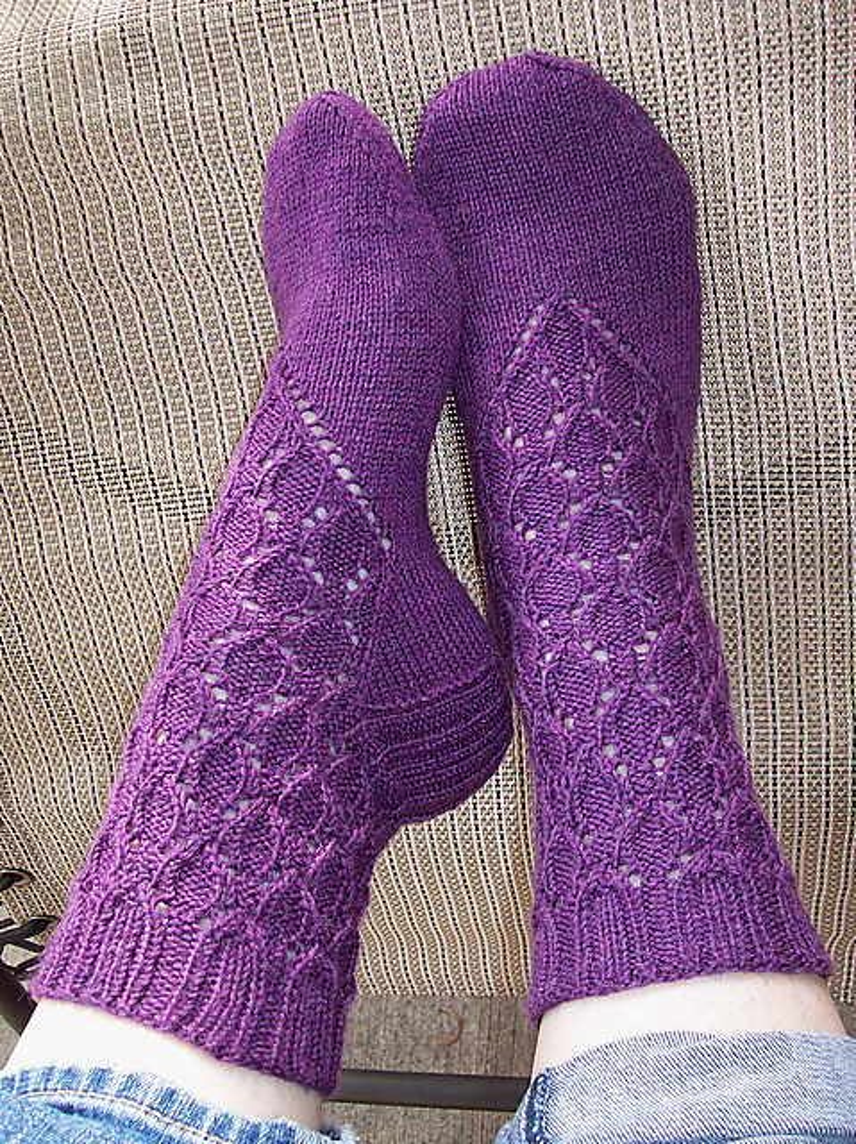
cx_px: 428
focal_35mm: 36
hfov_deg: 39.6
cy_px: 572
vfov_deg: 51.4
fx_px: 1189
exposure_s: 1/64
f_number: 2.7
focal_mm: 6
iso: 80
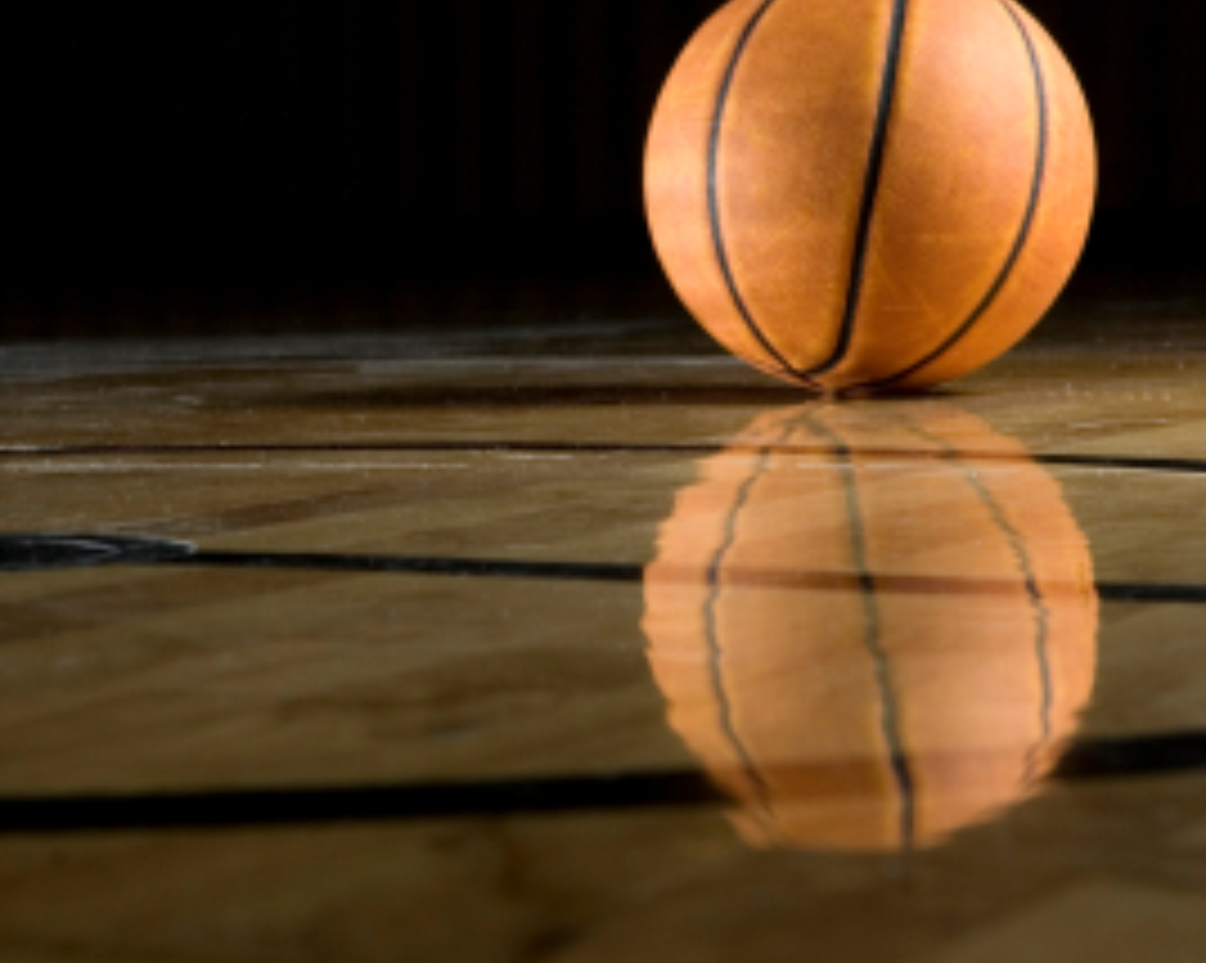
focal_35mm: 123
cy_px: 382
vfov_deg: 12.5
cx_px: 389
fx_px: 4378
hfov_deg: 15.6
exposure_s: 1/500
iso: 200
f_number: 8
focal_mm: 55
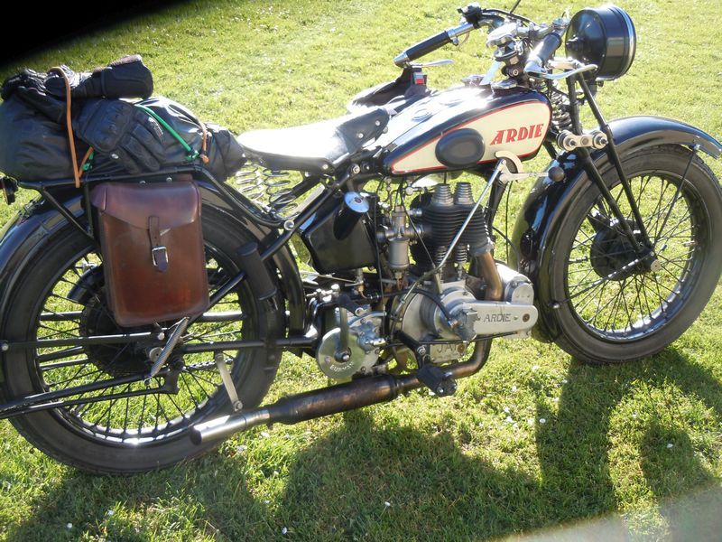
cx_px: 361
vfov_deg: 32.2
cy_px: 271
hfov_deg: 42.1
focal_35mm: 45
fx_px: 939
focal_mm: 8.1
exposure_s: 1/125
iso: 100
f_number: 3.8
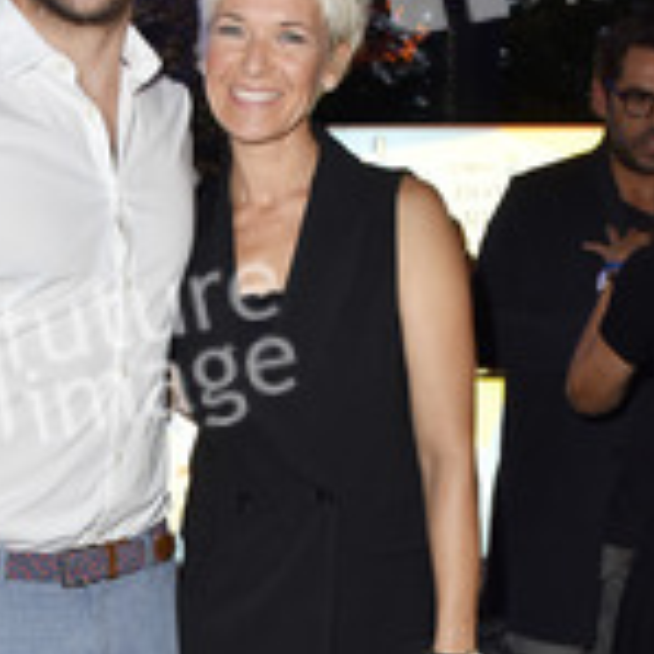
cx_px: 198
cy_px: 588
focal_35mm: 64
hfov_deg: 26.7
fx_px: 1368
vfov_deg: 26.0
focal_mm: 28
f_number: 5.6
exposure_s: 1/80
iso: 800
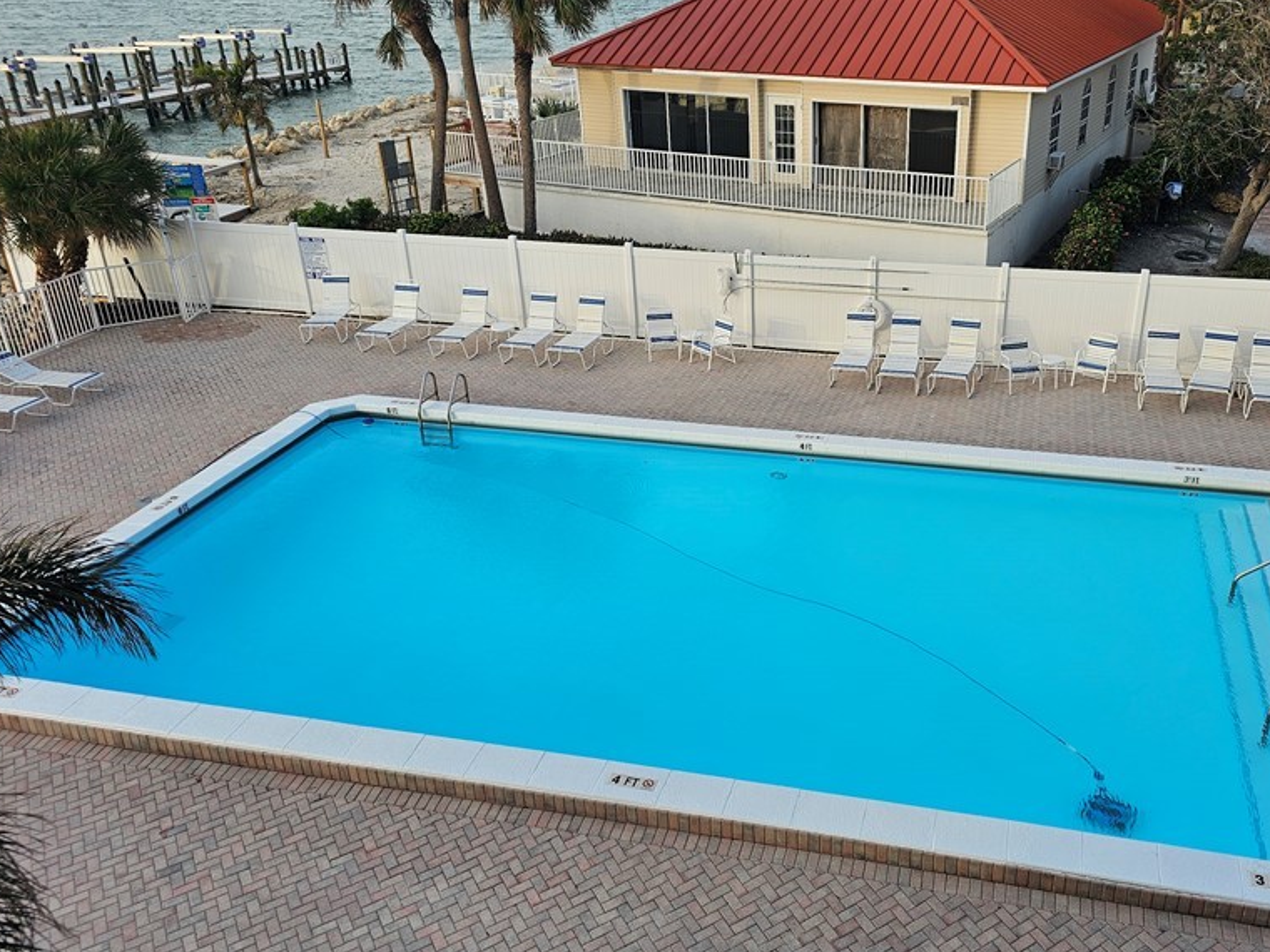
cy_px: 479
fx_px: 1137
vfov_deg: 45.4
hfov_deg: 57.8
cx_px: 777
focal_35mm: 31
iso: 10
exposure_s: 1/194
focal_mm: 6.3
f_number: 1.7
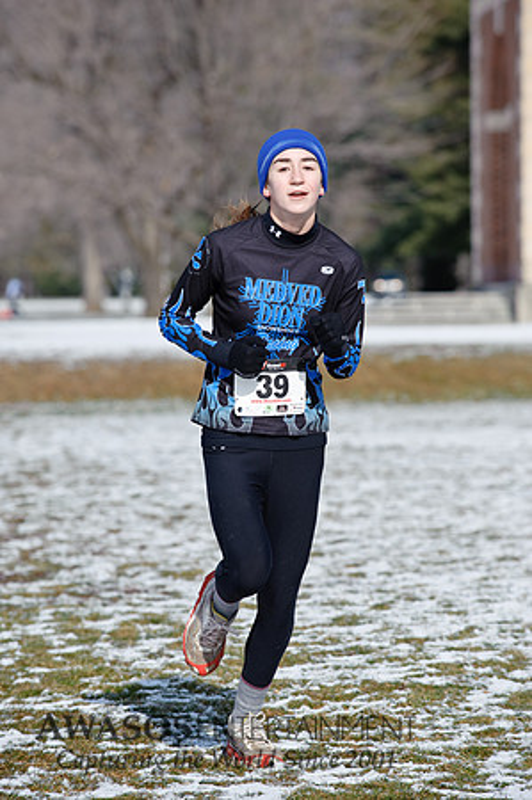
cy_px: 400
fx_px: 4443
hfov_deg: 6.9
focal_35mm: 200
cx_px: 266
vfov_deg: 10.3
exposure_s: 1/1000
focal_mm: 200
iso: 200
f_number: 6.3
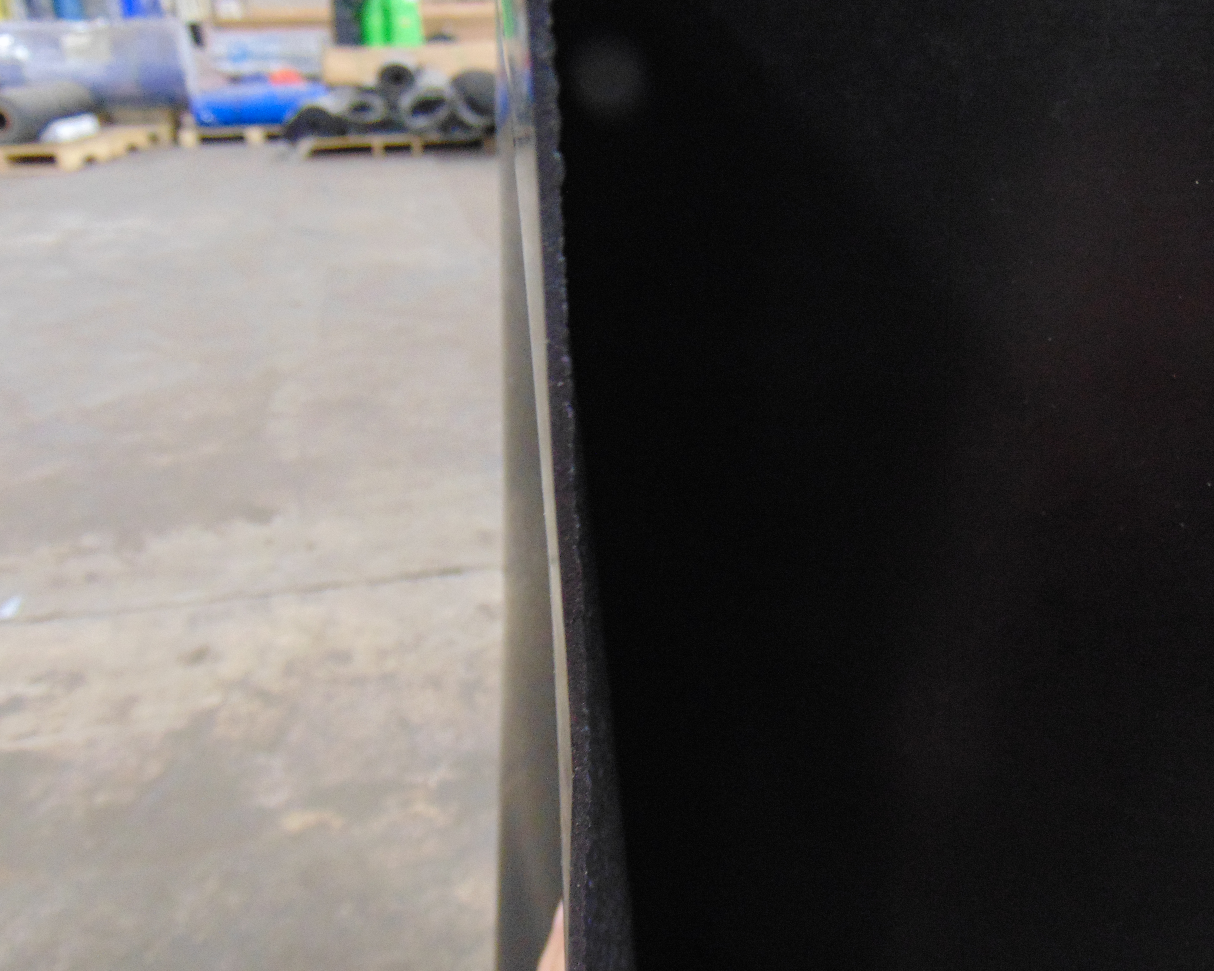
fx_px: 970
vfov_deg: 53.2
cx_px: 585
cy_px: 478
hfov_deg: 64.0
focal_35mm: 27
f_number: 3
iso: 400
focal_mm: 4.5
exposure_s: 1/13
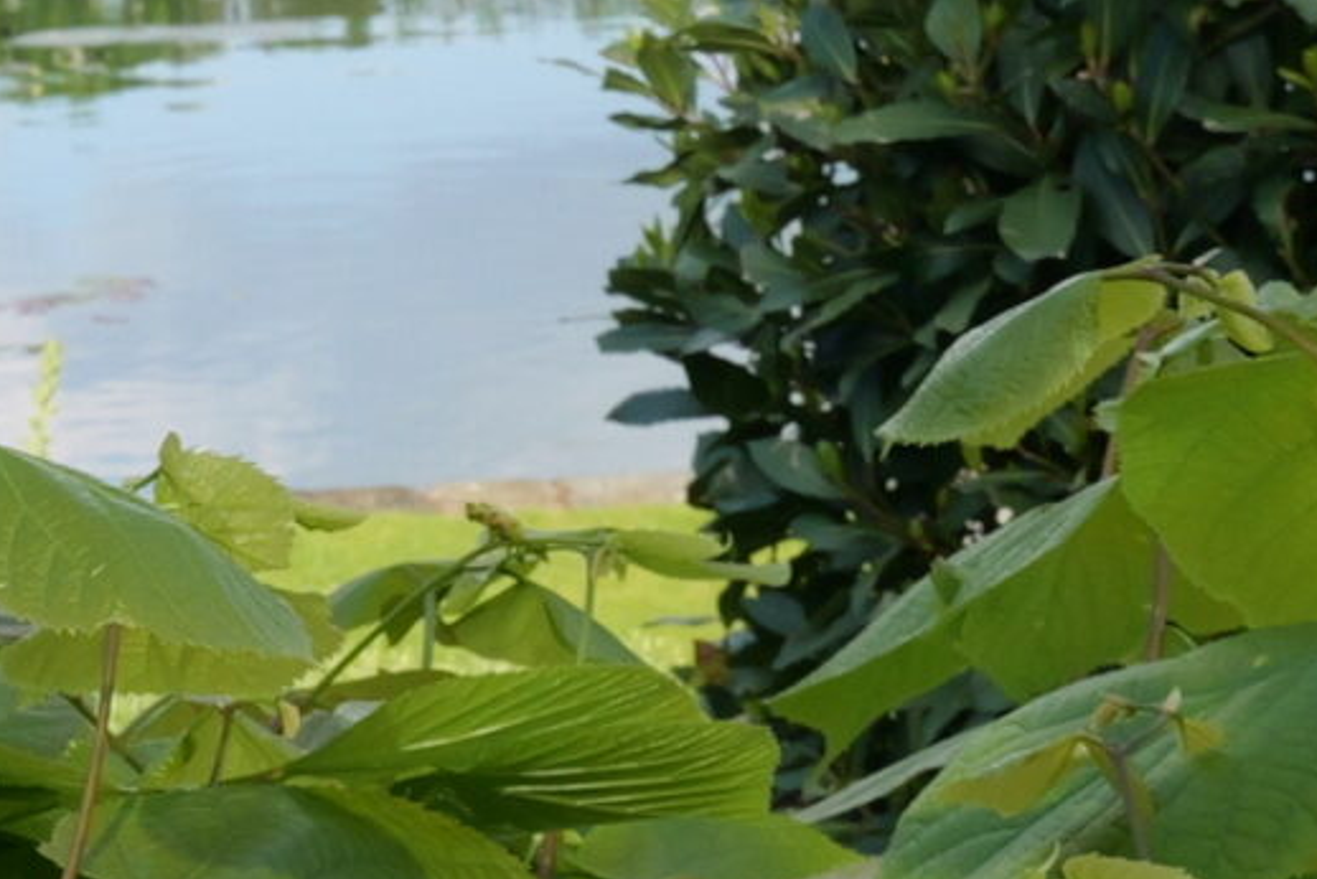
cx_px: 69
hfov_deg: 12.5
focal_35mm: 163
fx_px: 5966
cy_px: 9
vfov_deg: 8.4
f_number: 14
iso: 500
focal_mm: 22
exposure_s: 1/125
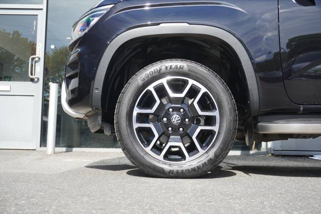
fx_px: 401
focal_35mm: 45
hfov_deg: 43.6
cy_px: 107
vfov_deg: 29.8
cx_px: 160
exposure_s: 1/160
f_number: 5
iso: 125
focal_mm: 30
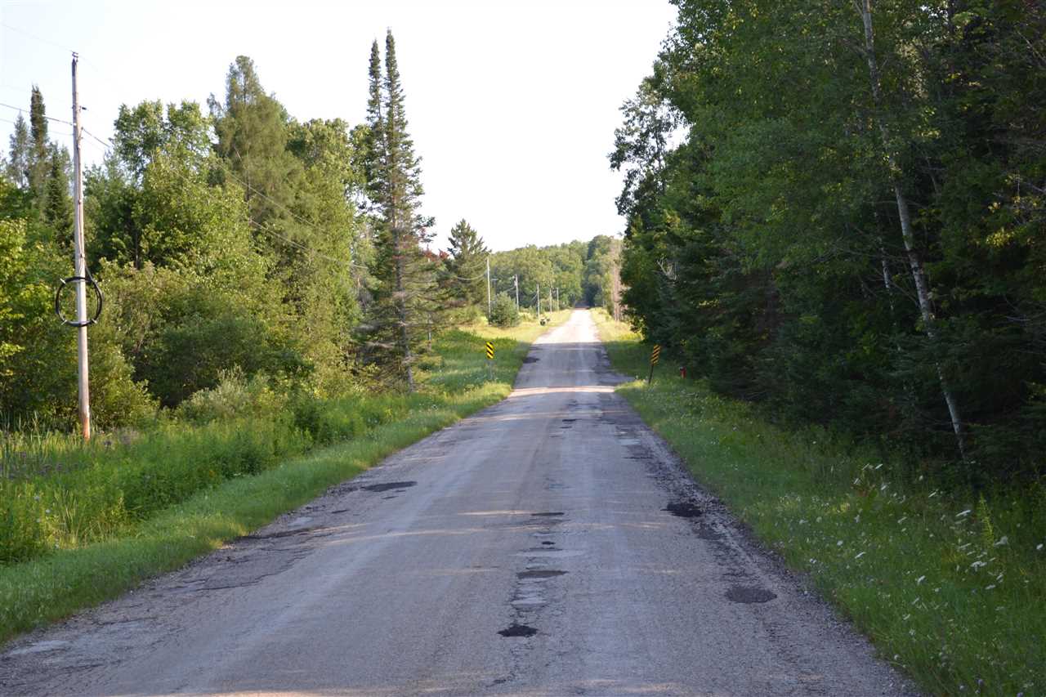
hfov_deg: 28.1
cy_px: 348
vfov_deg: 18.9
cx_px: 523
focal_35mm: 72
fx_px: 2092
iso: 110
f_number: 5.3
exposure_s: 1/125
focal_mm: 48
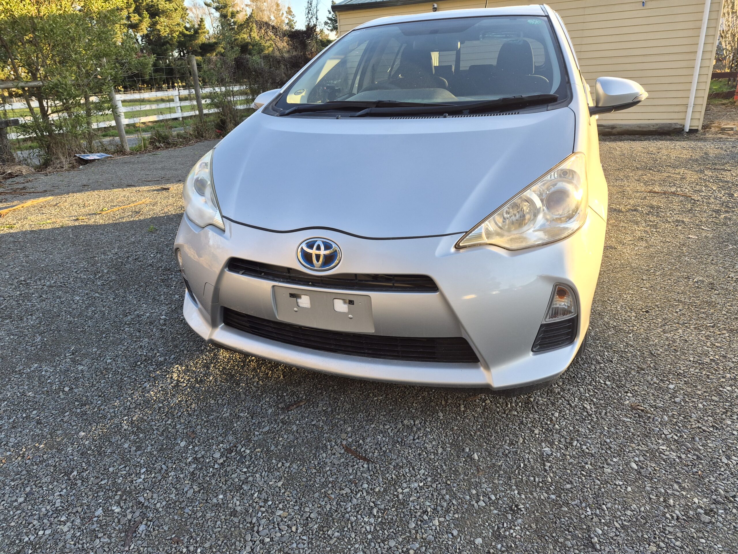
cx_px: 369
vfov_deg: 58.9
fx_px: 490
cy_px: 277
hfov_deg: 73.9
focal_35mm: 23
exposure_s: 1/692
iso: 80
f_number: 1.8
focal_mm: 5.4
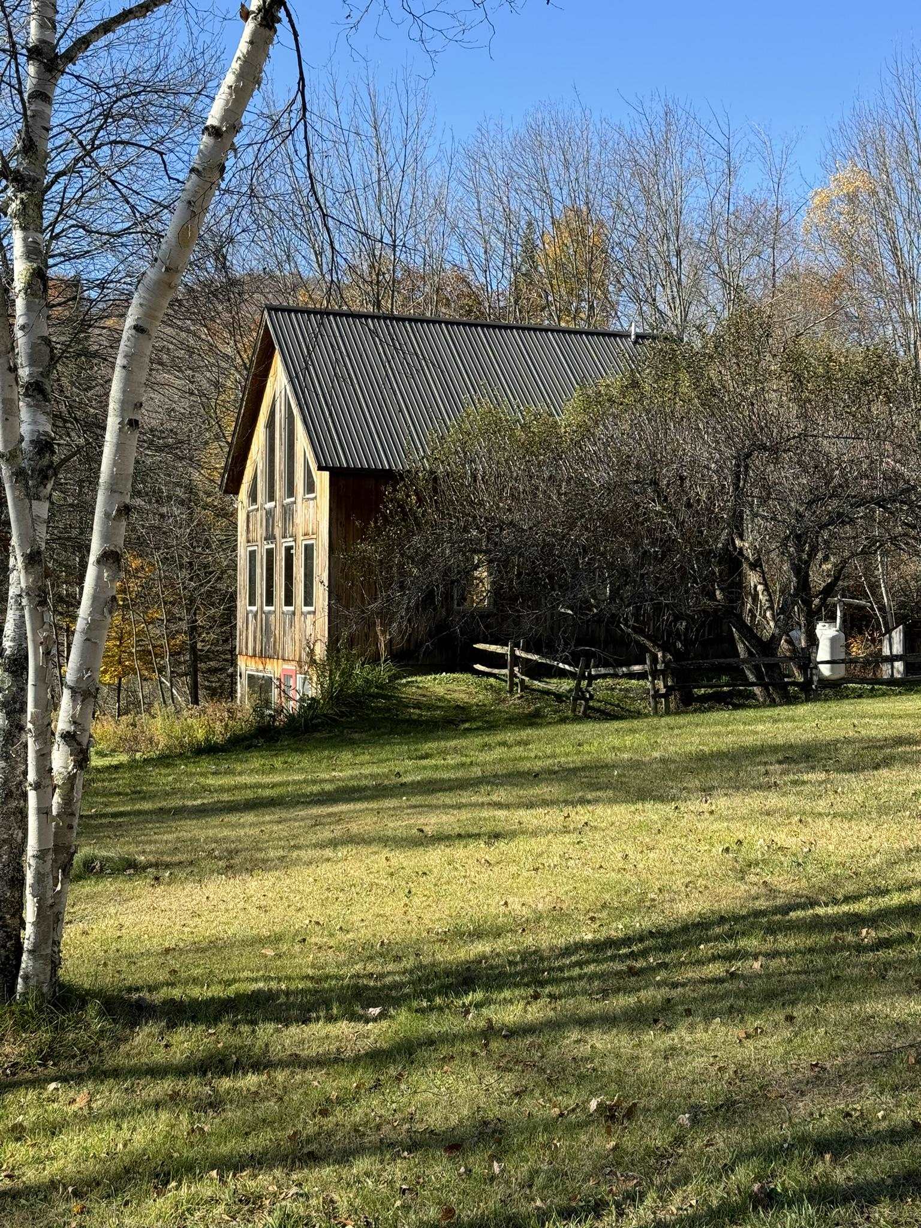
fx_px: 1703
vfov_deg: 39.7
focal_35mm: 48
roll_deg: +0.9
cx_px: 460
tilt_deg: -0.5
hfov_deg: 30.3
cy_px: 614
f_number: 1.78
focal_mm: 6.76
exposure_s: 1/1490
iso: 64
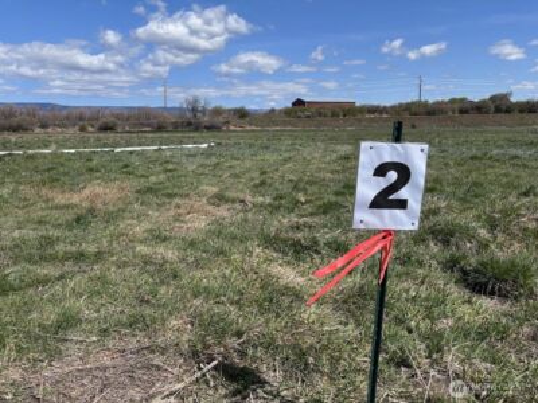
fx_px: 404
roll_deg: +1.8
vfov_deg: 53.1
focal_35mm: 26
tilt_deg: -9.2
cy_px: 202
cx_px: 269
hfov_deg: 67.3
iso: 50
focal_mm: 5.96
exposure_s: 1/4082
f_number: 1.6
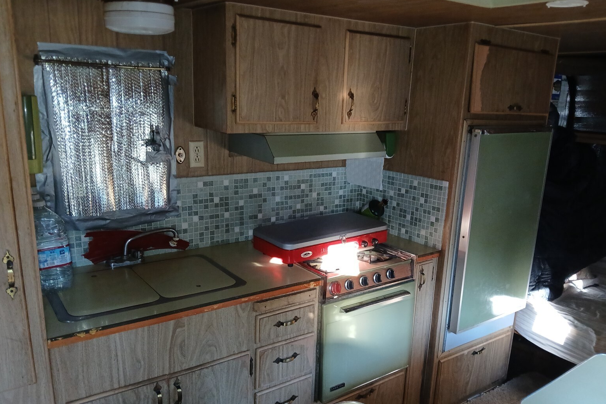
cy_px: 232
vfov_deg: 46.3
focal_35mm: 28
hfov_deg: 65.5
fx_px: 471
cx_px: 303
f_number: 1.8
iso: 200
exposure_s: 1/50
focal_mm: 3.98
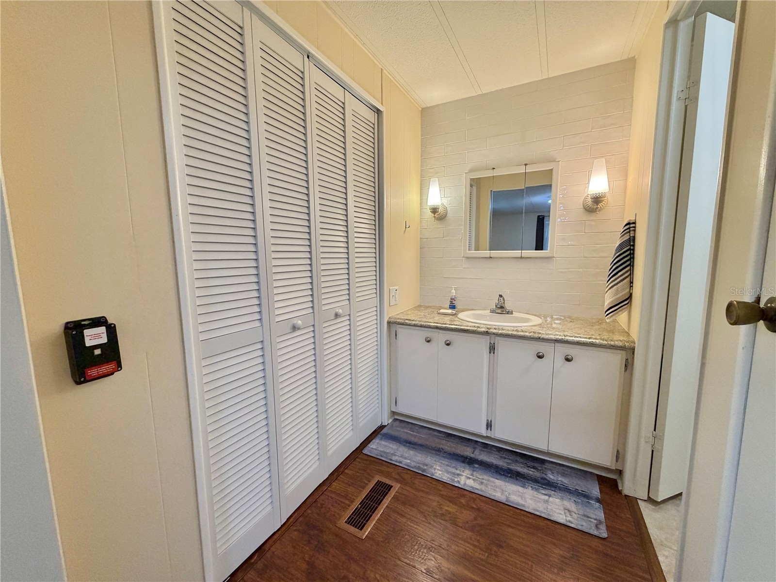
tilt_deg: -6.5
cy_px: 291
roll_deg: +0.5
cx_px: 388
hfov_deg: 102.1
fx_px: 314
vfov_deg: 85.7
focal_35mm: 14
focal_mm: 2.22
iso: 250
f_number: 2.2
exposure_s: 1/120
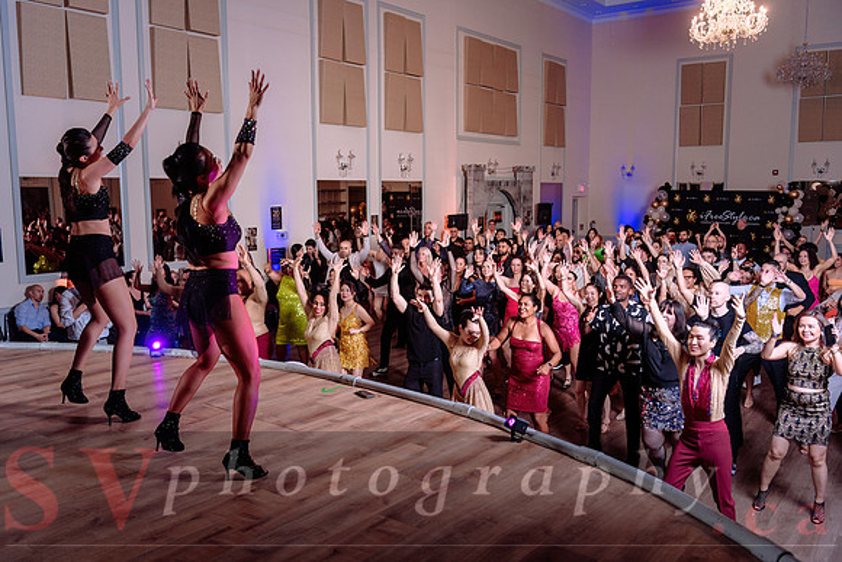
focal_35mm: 32
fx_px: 749
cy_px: 281
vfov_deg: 41.1
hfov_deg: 58.7
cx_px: 421
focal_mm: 32
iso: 500
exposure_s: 1/160
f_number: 2.8
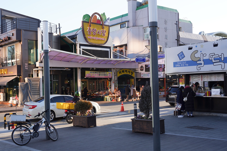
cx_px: 108
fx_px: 265
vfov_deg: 31.9
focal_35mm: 42
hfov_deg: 46.4
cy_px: 79
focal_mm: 40
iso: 200
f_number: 10
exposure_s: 1/100
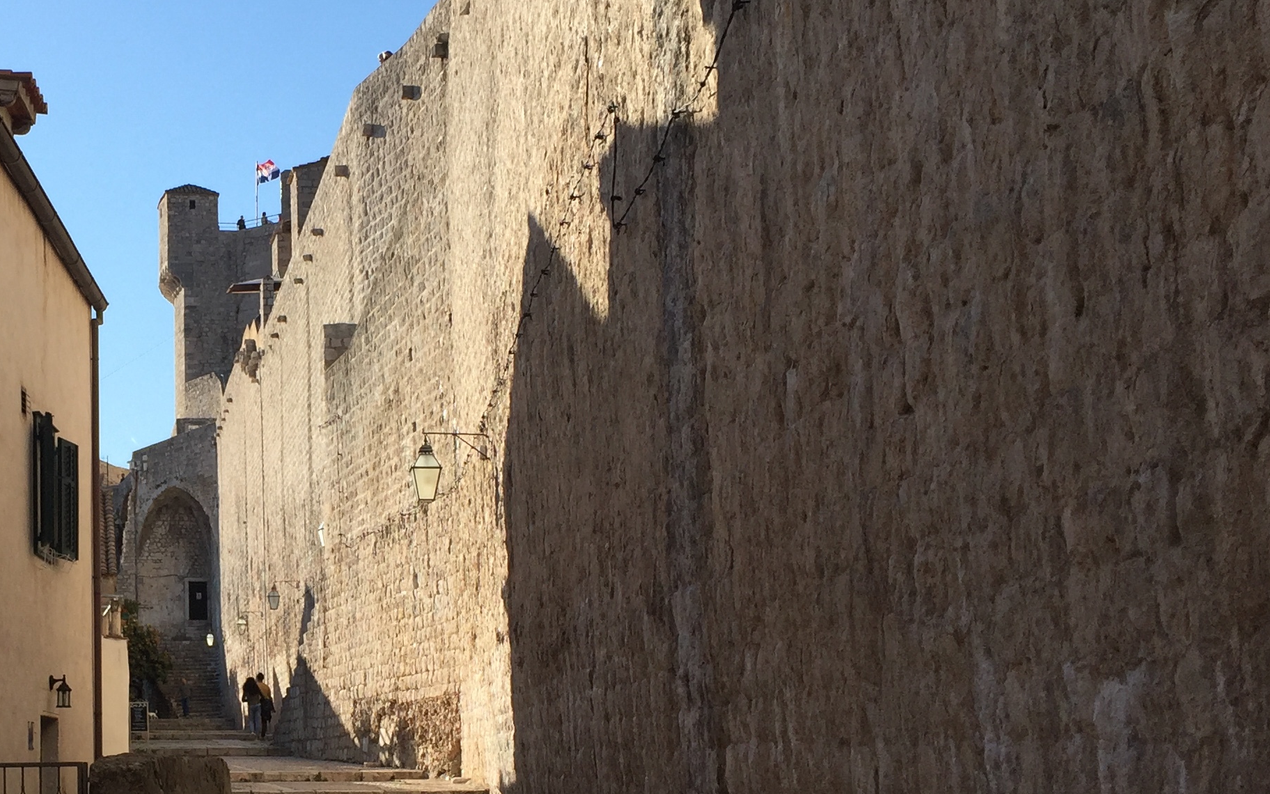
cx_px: 170
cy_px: 529
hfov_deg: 35.1
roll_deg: +0.1
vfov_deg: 23.4
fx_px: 1904
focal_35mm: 55
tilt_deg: +7.8
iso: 32
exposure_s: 1/1647
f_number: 2.2
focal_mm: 4.15
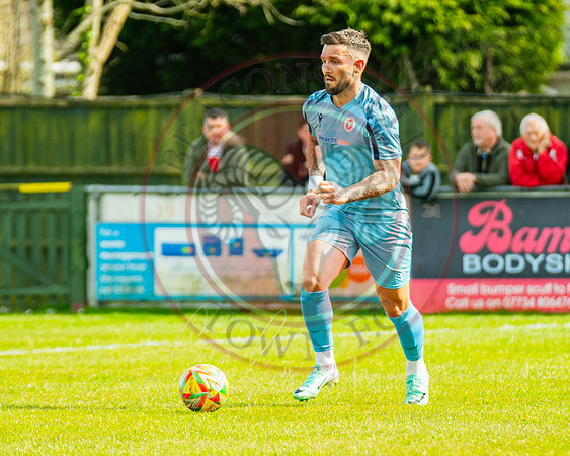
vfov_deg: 2.6
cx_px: 252
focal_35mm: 591
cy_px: 250
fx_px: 9967
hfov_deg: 3.3
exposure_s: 1/1000
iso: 400
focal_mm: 270
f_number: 4
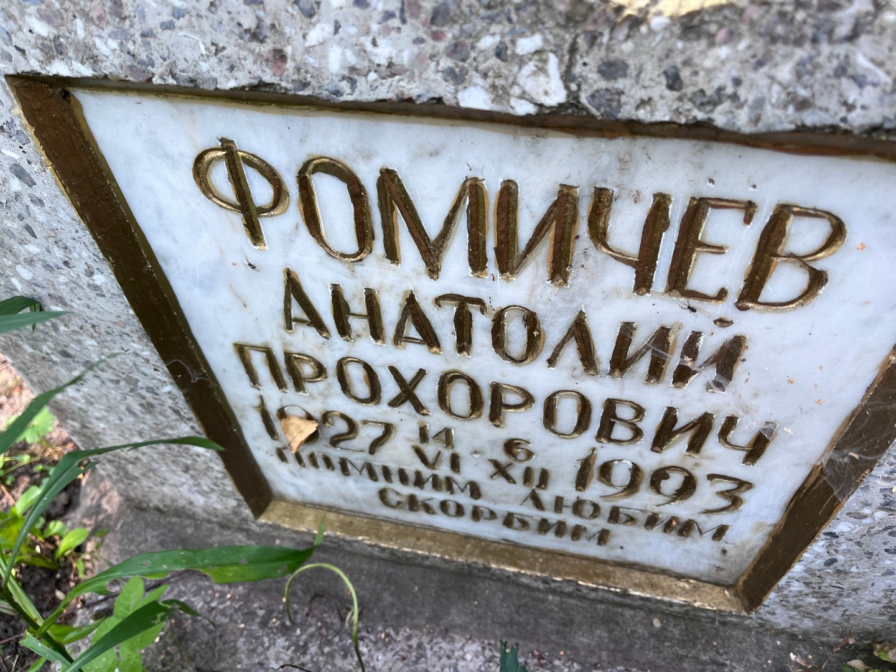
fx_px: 673
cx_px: 448
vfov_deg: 53.1
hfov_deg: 67.3
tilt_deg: -51.5
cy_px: 336
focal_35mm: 26
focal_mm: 5.1
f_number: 1.6
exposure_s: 1/121
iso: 50
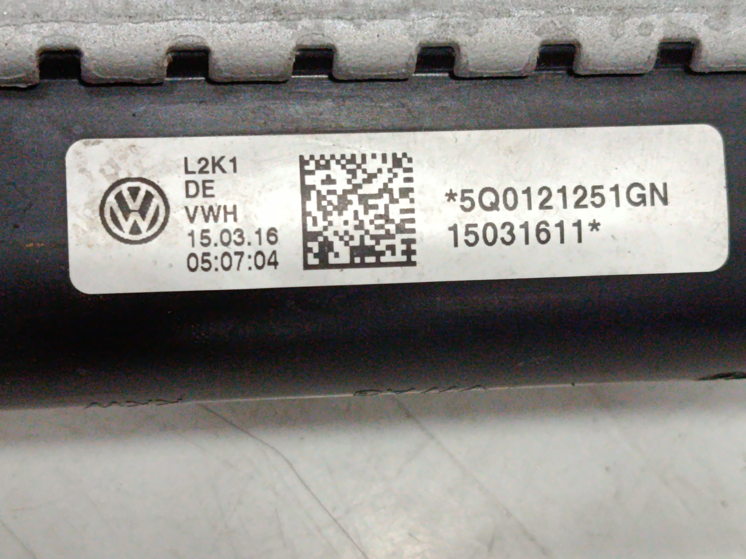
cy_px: 274
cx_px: 380
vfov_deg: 17.8
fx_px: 1789
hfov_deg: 23.6
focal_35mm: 83
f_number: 1.7
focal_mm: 5.24
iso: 861
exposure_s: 1/50
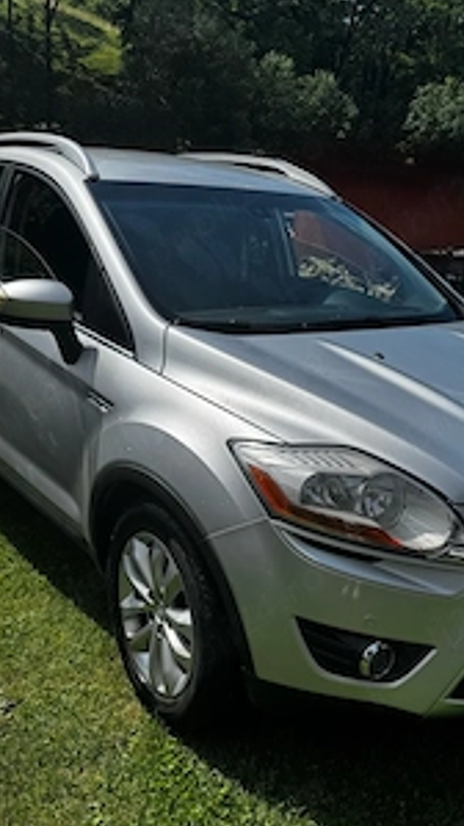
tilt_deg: -17.6
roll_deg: -4.7
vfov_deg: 56.6
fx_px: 766
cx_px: 290
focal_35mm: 35
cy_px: 450
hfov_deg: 33.5
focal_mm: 6.76
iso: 80
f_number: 1.78
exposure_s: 1/4950
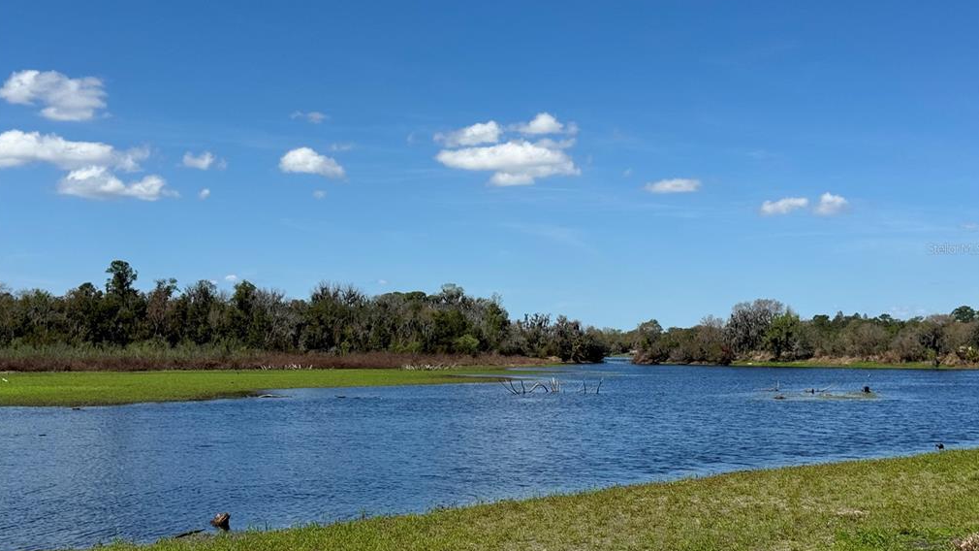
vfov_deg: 22.6
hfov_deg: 39.2
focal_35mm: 53
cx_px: 490
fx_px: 1376
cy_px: 248
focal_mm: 6.76
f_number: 1.78
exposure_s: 1/7092
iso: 64
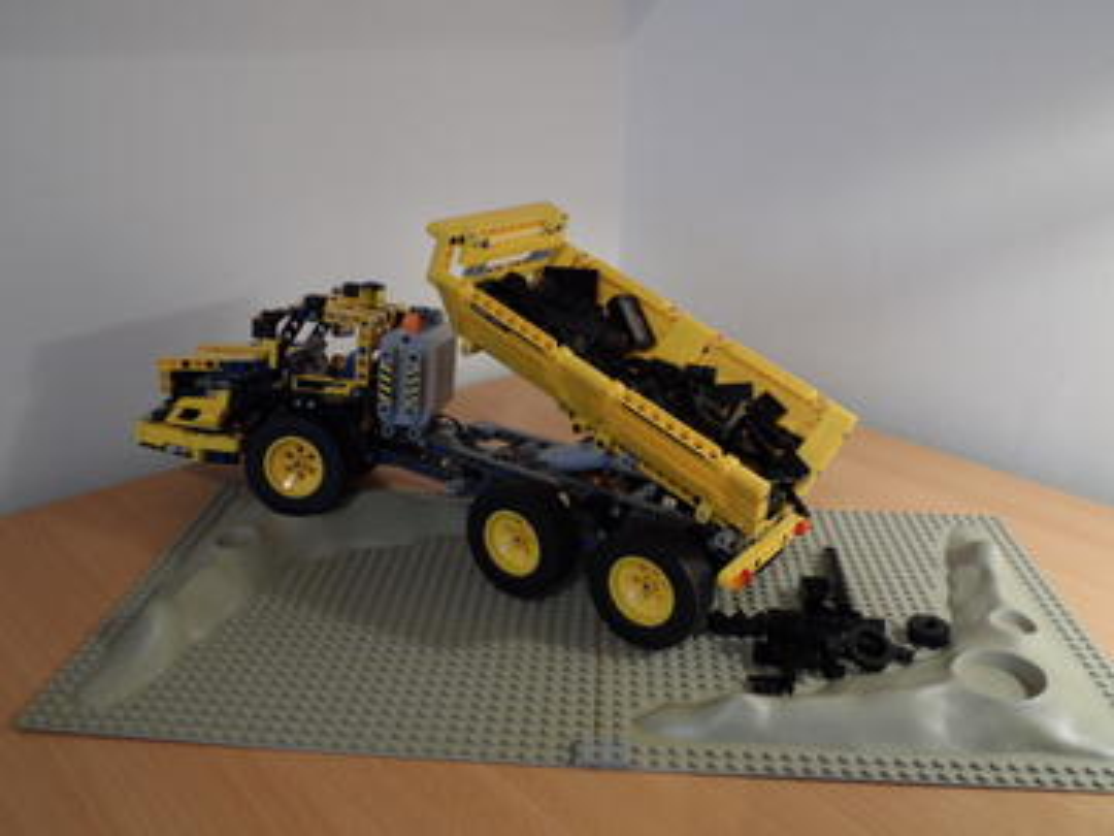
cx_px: 557
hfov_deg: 56.8
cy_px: 418
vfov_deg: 44.2
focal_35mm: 32
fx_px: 1030
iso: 200
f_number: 3.4
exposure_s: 1/6
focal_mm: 5.3
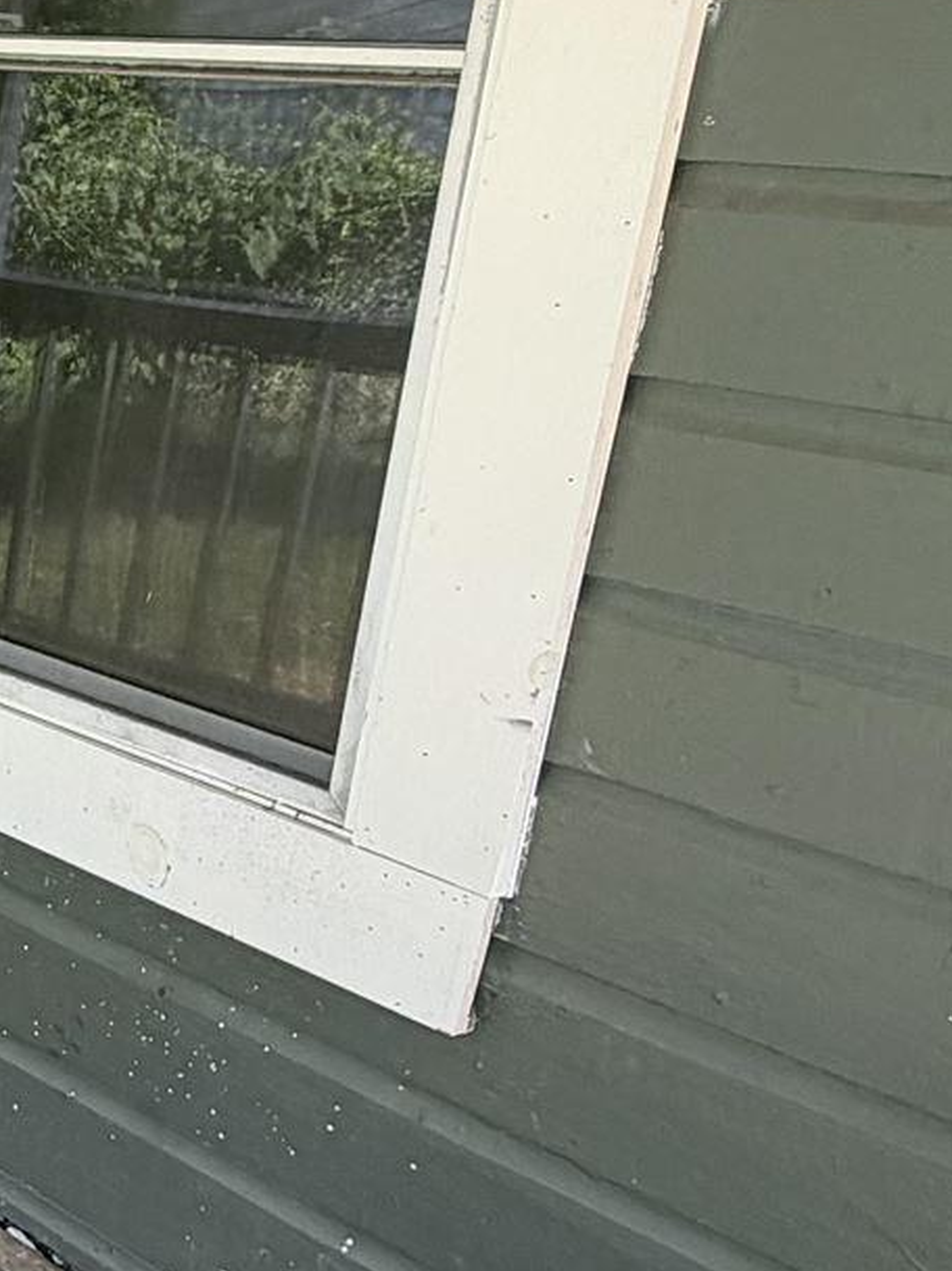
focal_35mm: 53
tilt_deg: -14.7
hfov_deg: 20.5
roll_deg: -1.0
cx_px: -706
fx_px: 1946
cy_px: 541
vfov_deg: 36.1
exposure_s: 1/121
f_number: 2.2
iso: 50
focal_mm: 2.22
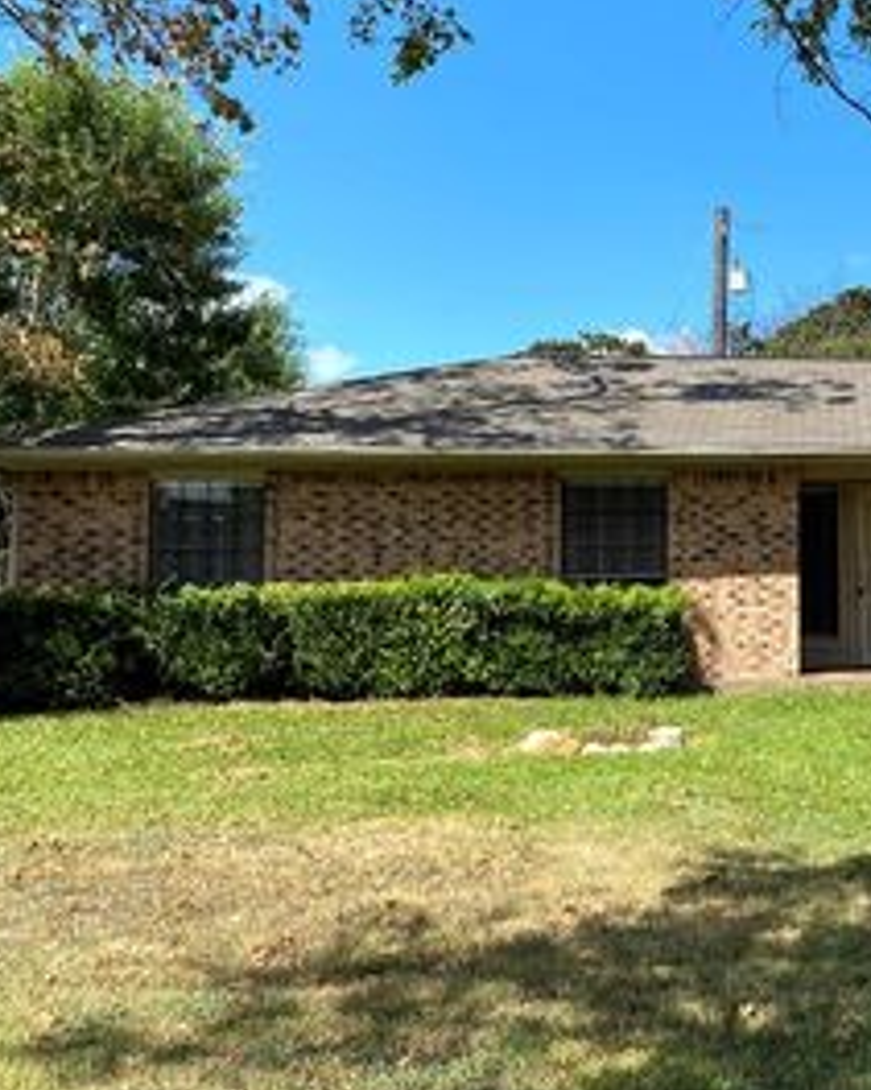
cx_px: 879
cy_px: 464
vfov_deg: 38.7
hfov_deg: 29.3
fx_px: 1548
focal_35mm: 48
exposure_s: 1/1961
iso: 32
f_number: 1.8
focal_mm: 4.25
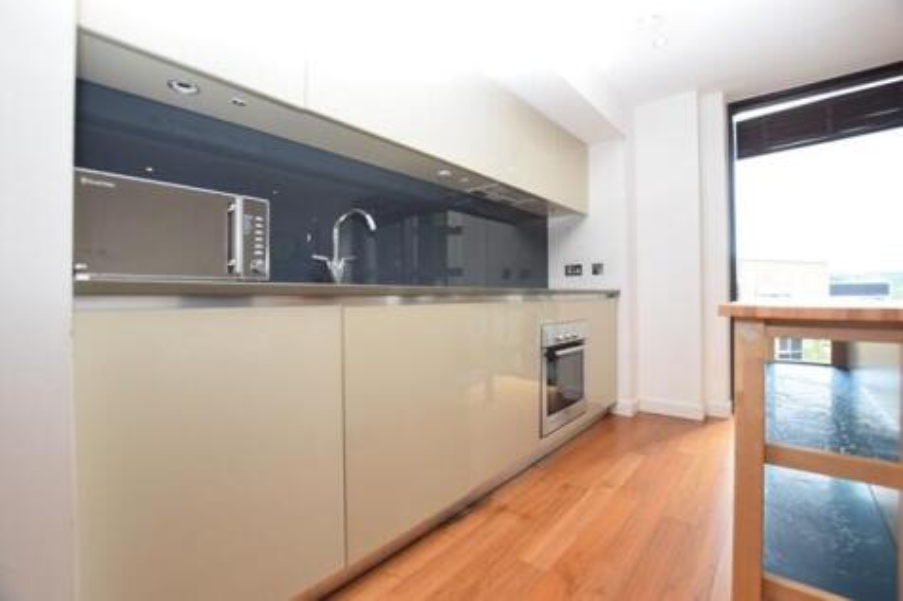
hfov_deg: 100.4
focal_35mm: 15
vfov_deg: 77.3
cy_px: 300
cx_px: 452
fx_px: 376
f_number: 5.6
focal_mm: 10
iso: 500
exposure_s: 1/125
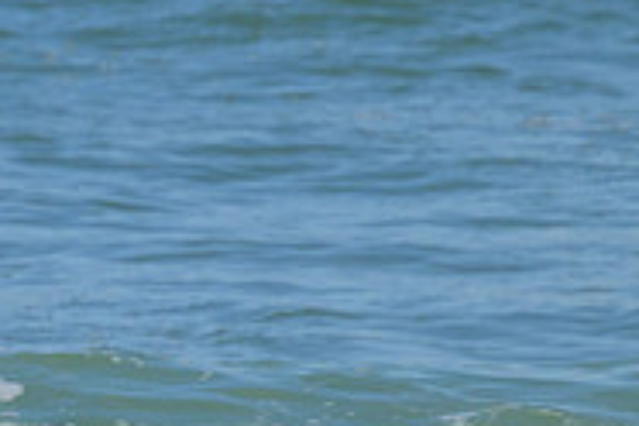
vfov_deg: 0.6
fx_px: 44230
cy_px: 503
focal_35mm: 2492
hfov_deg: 0.8
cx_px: -189
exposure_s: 1/2000
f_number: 11
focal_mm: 800
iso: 720
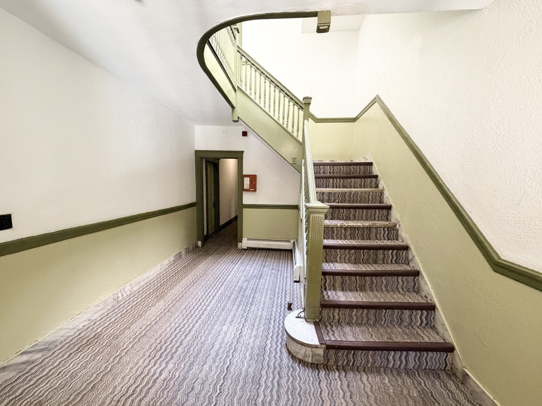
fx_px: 219
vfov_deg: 85.7
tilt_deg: -5.1
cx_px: 271
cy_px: 203
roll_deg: -0.3
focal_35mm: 14
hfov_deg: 102.1
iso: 500
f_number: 2.2
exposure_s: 1/60
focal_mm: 2.22
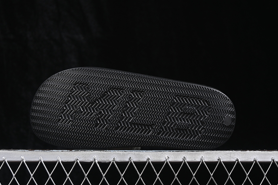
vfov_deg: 15.7
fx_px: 672
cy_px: 83
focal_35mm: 87
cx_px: 135
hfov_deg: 23.4
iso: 160
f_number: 6.3
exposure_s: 1/60
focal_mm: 50
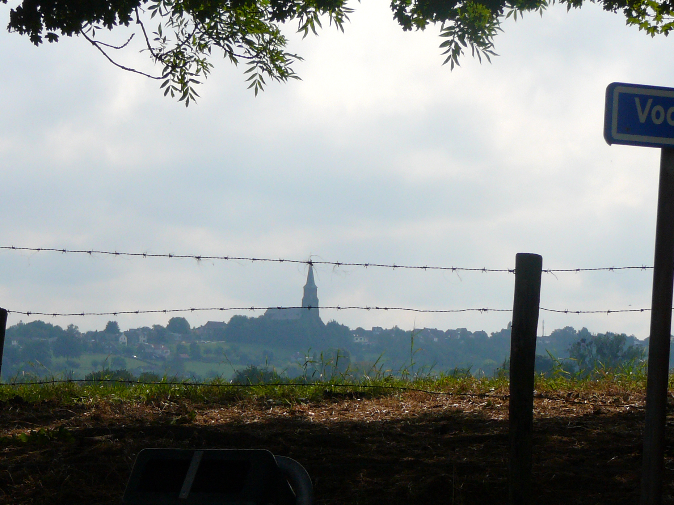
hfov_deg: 12.8
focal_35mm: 154
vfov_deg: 9.6
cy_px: 264
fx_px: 2998
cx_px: 292
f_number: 6.3
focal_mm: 16.6
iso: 80
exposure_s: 1/640
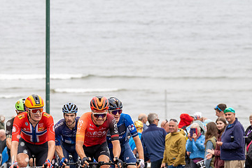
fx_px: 1946
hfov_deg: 7.4
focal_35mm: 278
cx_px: 112
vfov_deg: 4.9
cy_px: 114
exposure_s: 1/1000
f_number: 3.5
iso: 320
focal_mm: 111
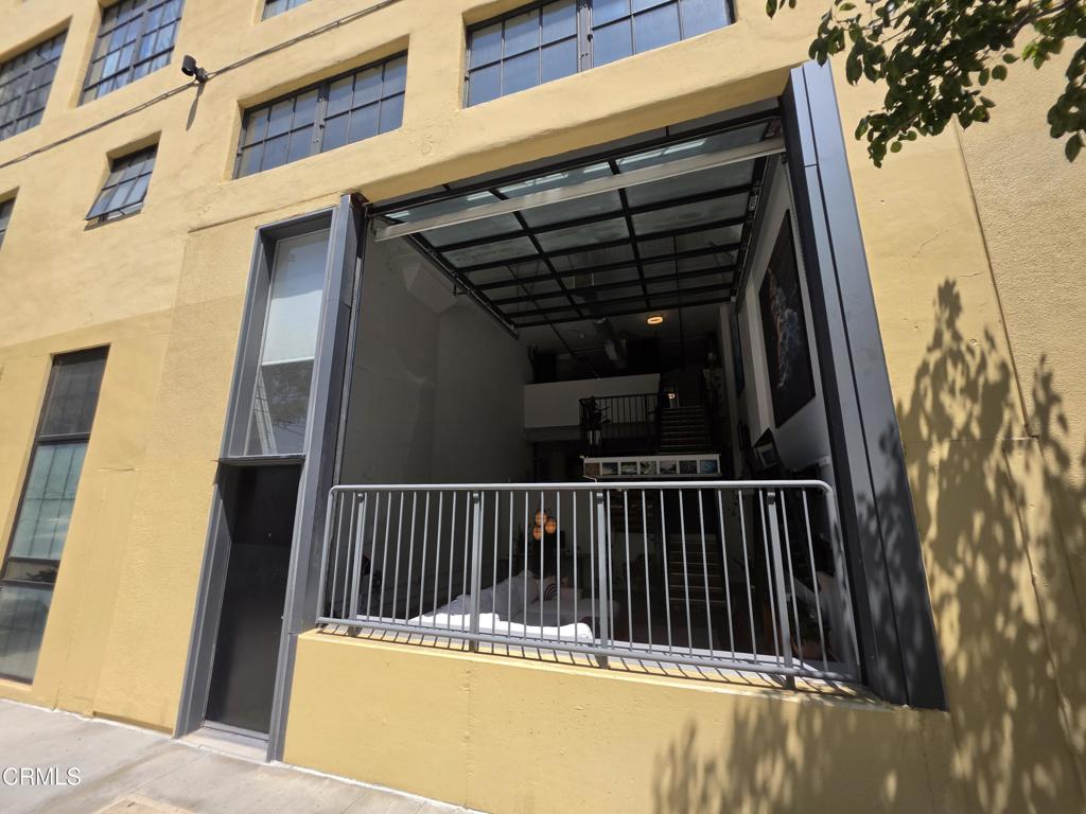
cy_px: 407
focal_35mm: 13
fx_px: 408
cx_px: 543
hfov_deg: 106.2
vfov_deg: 89.9
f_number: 1.9
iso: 32
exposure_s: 1/1542
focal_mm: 2.2
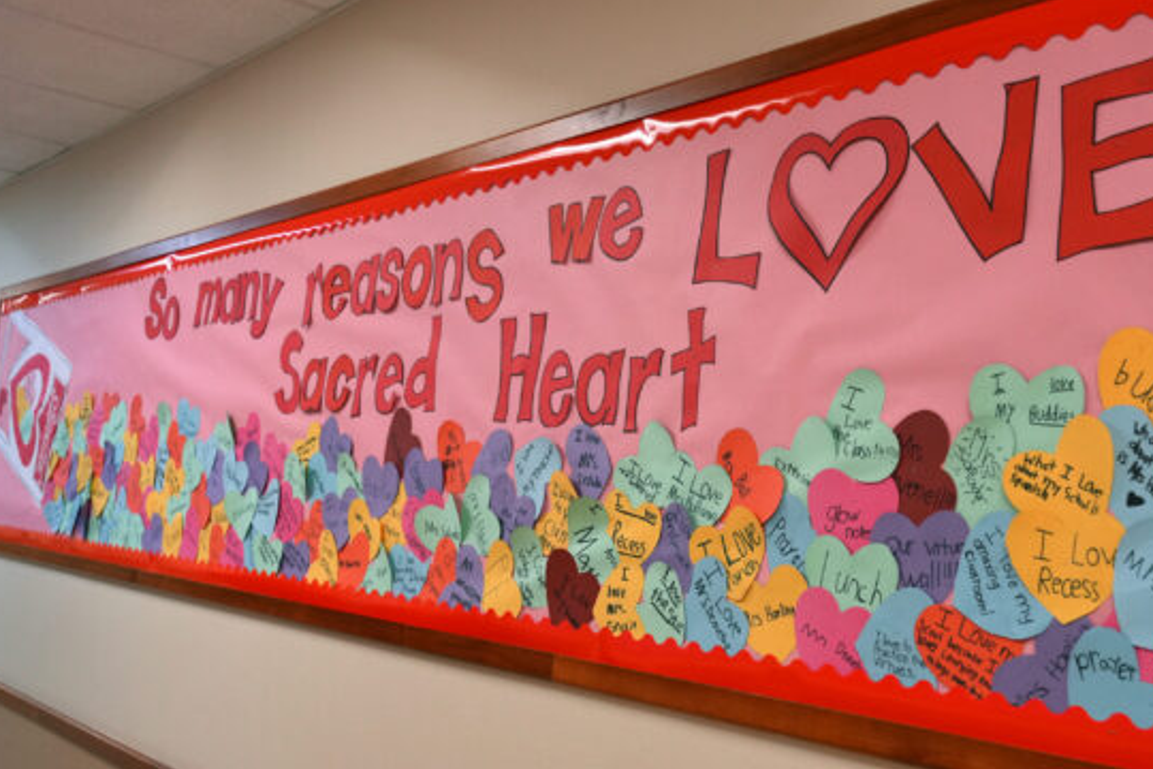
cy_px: 393
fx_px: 1281
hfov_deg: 48.4
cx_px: 628
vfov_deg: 33.4
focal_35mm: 40
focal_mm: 24
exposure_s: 1/160
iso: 1600
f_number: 3.5
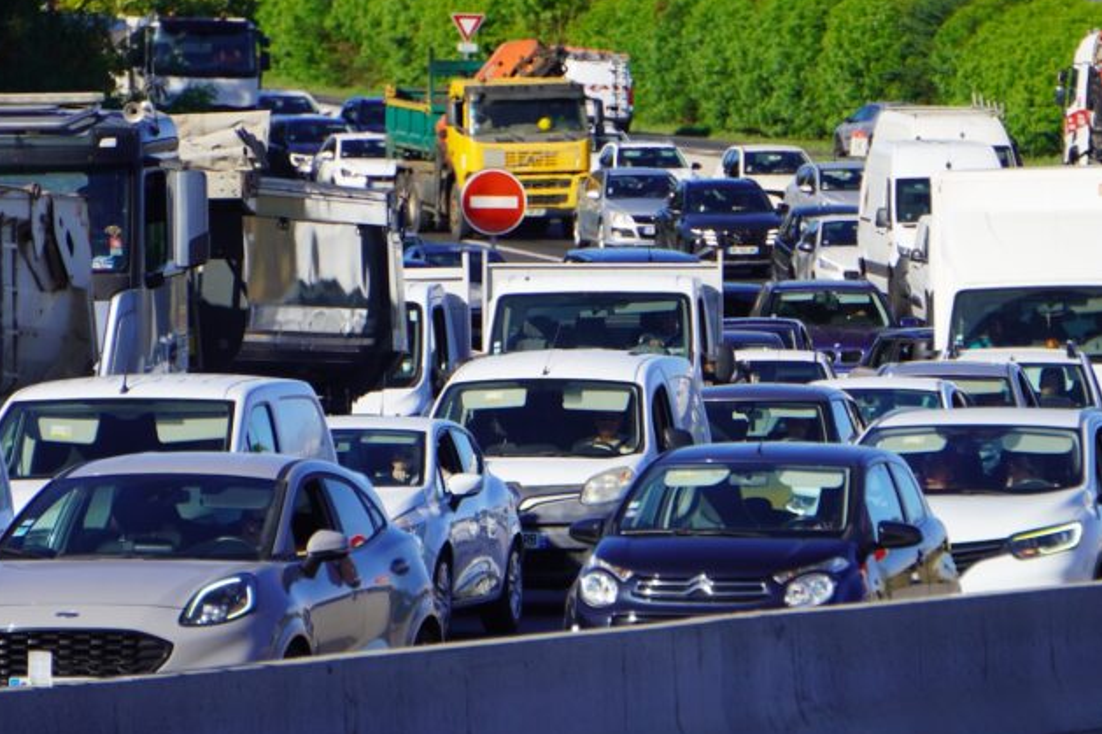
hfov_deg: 4.0
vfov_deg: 2.7
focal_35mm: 513
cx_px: 592
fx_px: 15698
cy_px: 263
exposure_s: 1/400
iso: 100
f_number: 6.3
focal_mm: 210
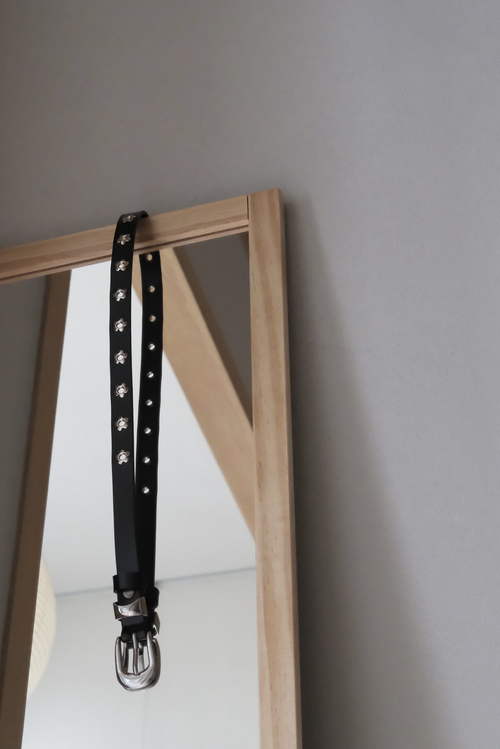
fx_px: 1187
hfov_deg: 23.6
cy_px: 409
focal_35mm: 57
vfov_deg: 35.0
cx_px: 153
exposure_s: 1/70
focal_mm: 27.5
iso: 6400
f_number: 4
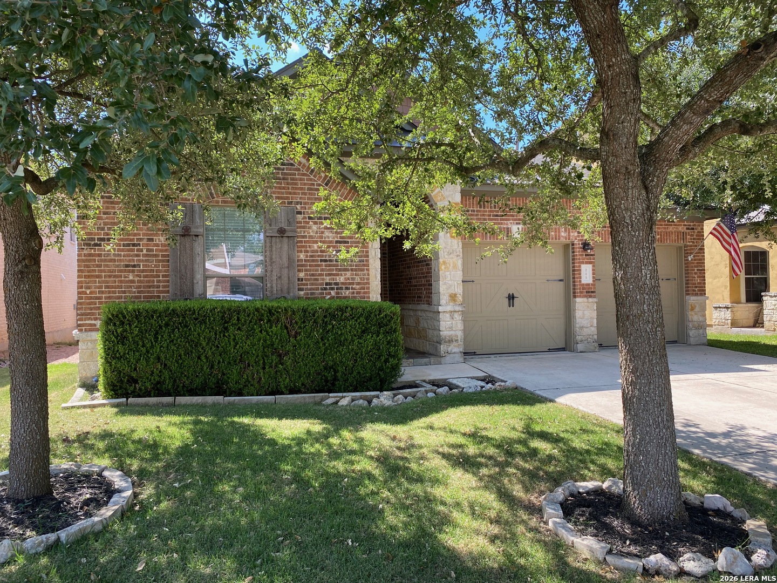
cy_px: 292
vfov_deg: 53.1
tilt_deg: +0.0
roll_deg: +0.7
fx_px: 584
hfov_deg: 67.3
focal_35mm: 26
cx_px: 388
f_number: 1.8
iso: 32
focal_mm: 4.25
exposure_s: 1/469
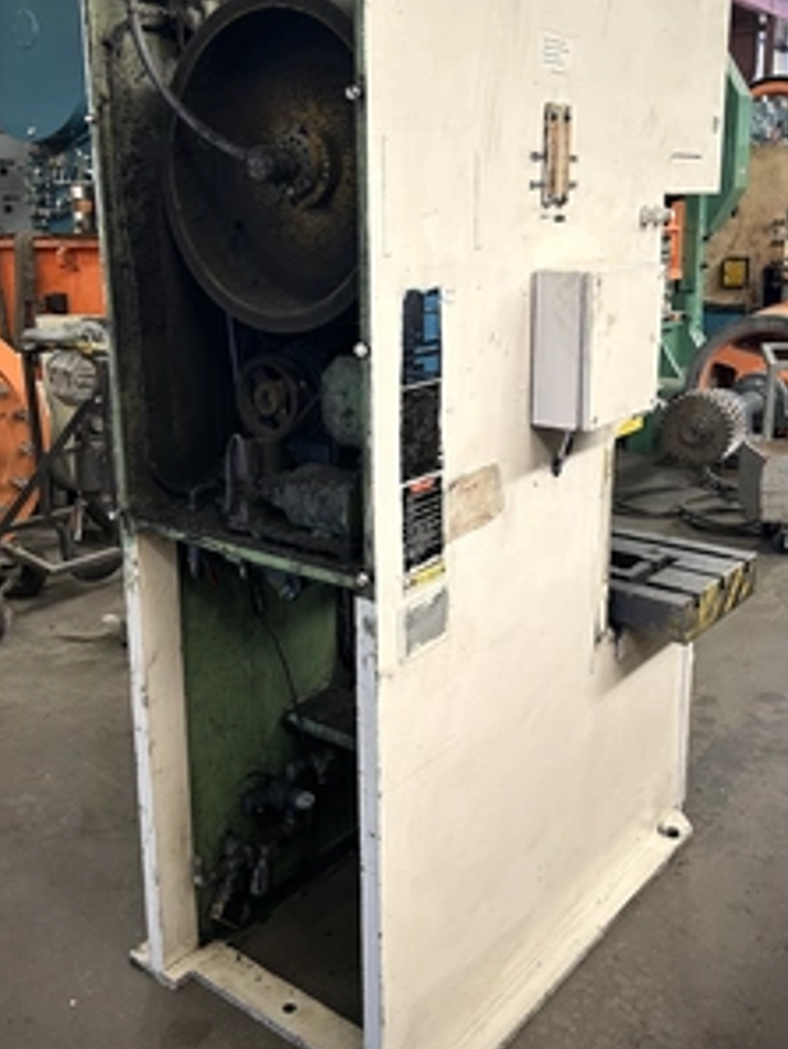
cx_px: 389
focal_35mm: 35
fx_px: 1062
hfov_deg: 40.7
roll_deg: +1.0
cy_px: 449
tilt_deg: -12.5
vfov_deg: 52.4
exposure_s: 1/60
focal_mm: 5.7
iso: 100
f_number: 1.5
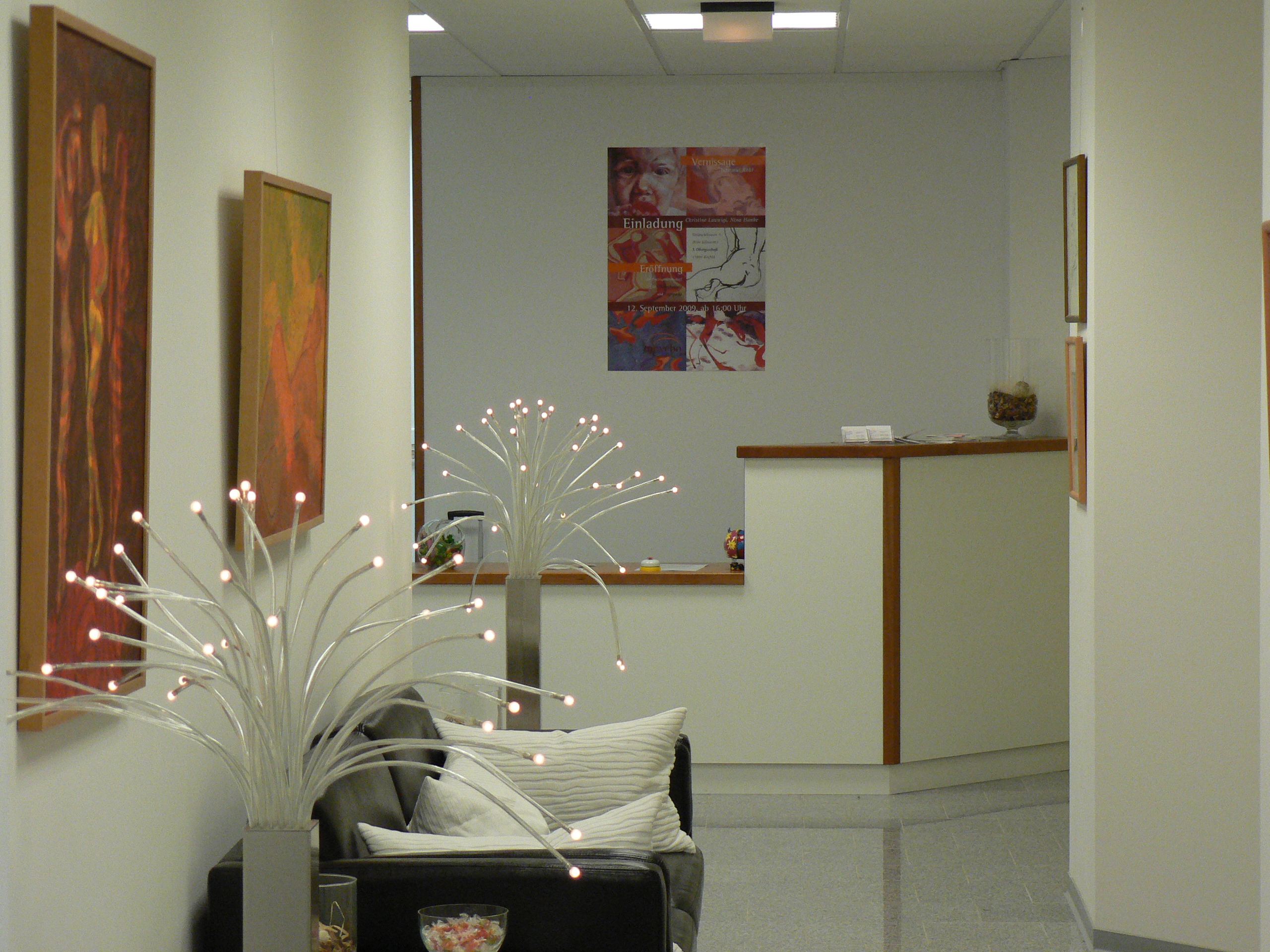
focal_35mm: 89
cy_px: 476
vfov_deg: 16.6
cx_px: 635
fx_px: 3265
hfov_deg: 22.0
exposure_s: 1/60
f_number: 3.2
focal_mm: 14.9
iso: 200
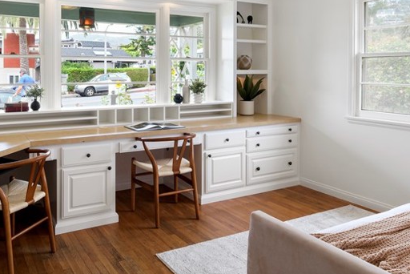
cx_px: 144
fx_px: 342
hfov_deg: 60.7
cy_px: 79
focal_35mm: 30
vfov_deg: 42.7
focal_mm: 10
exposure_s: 1/13
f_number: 8
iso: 400
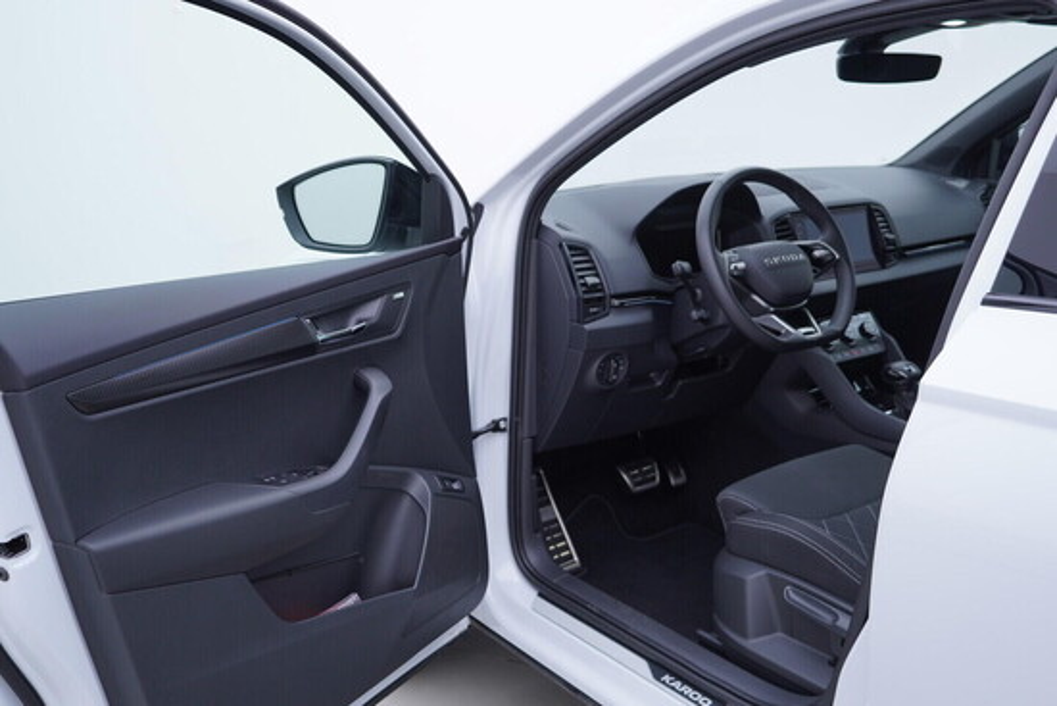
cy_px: 353
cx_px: 528
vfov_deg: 36.9
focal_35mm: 36
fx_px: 1057
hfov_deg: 53.1
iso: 125
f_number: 3.2
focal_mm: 24
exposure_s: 1/50
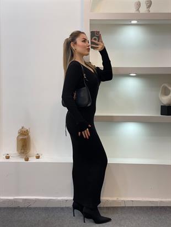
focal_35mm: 52
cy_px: 114
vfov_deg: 36.8
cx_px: 86
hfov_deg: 28.0
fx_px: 342
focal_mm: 6
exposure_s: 1/100
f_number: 2
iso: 80
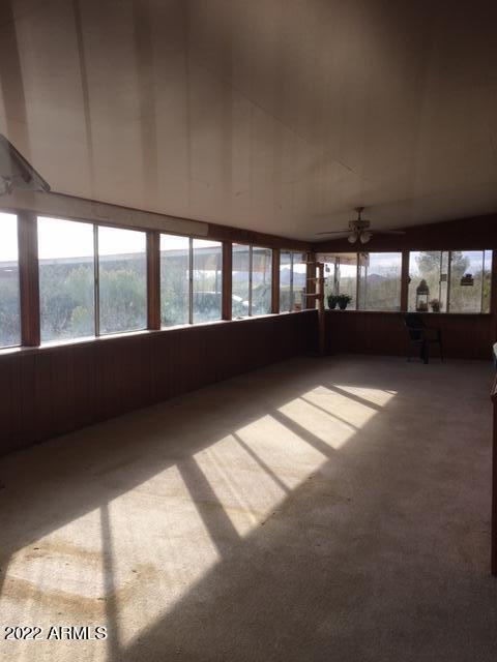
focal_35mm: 29
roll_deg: -1.0
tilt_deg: -4.4
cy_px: 331
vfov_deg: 61.7
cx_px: 248
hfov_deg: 48.2
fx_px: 555
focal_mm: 4.15
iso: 25
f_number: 2.2
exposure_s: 1/403
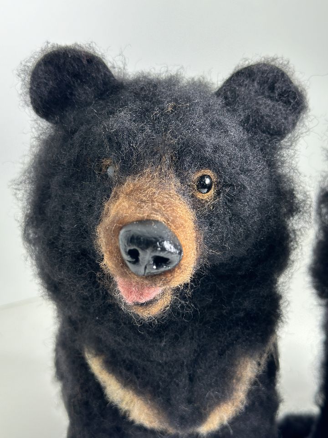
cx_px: 164
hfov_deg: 30.3
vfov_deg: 39.7
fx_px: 606
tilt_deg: -17.8
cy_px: 219
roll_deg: +0.8
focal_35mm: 48
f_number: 1.78
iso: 64
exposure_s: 1/100
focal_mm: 6.86
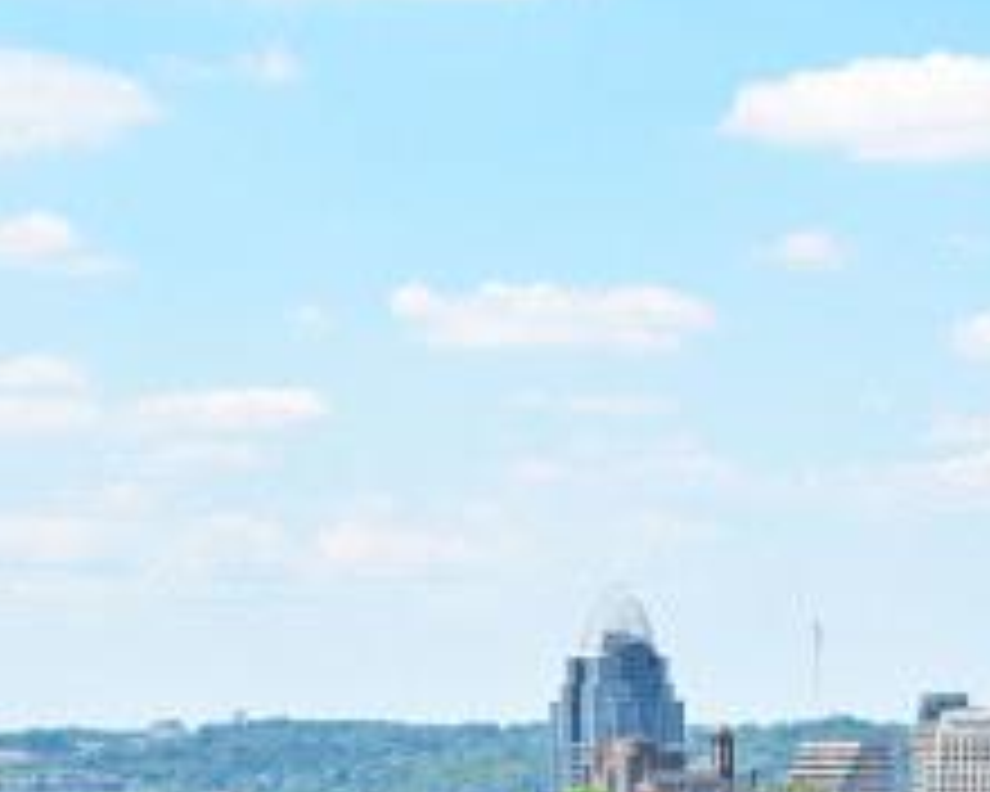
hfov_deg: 10.0
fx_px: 5626
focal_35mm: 192
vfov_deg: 8.0
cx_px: 706
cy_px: 792
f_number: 9
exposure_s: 1/200
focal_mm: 30
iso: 100
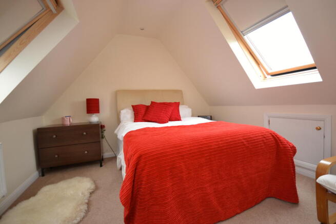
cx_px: 168
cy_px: 112
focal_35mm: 15
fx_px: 140
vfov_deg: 77.4
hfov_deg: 100.4
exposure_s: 1/60
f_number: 4
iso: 500
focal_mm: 10
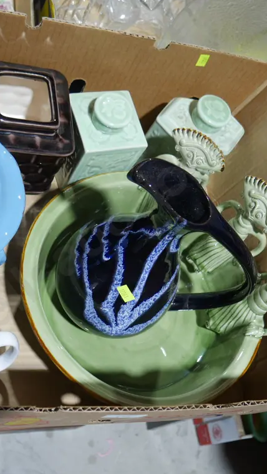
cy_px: 237
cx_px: 97
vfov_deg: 46.4
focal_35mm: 44
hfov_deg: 27.0
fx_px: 554
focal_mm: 15
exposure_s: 1/60
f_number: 3.6
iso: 250
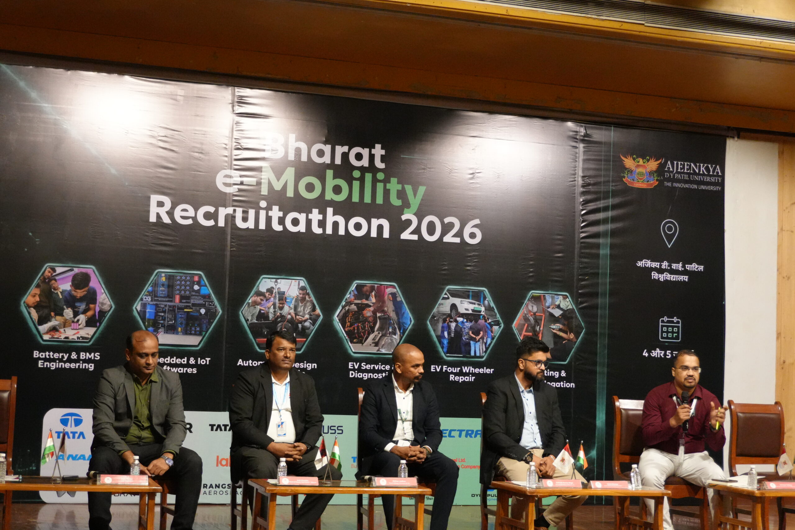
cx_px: 398
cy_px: 265
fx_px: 1325
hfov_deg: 33.4
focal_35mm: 60
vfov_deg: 22.6
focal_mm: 40
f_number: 5.6
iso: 6400
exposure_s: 1/80
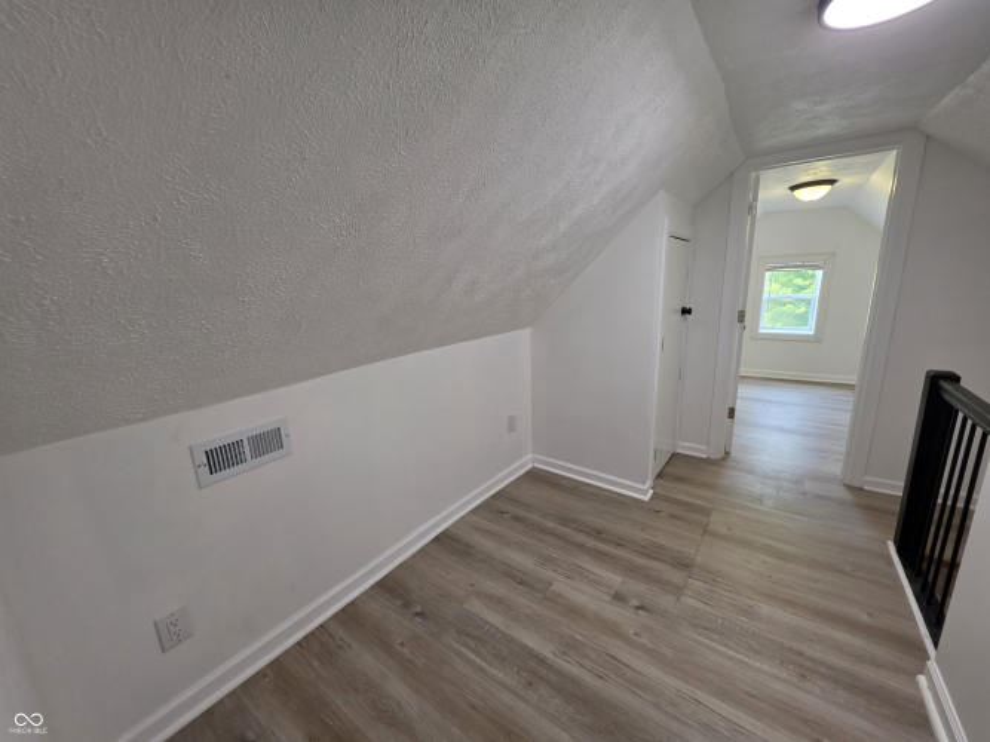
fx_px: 372
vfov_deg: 89.9
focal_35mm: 13
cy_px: 371
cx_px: 495
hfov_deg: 106.2
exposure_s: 1/120
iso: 160
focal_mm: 2.2
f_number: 1.9
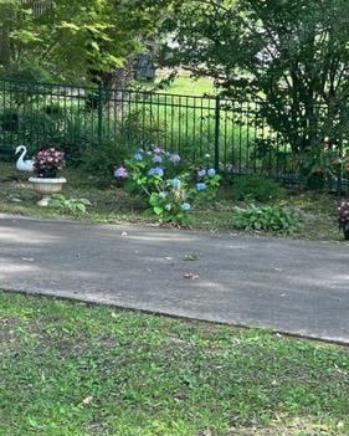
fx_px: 1471
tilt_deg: -7.0
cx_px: 91
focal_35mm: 114
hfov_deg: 13.5
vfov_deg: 16.9
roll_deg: +0.1
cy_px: 220
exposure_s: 1/99
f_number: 2.2
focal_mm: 7.5
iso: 32
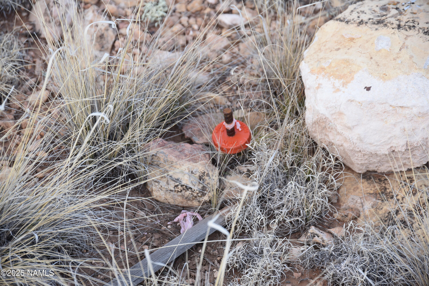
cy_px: 143
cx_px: 214
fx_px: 1251
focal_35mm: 105
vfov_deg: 13.0
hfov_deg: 19.5
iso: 400
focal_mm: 105
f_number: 5
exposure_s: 1/100
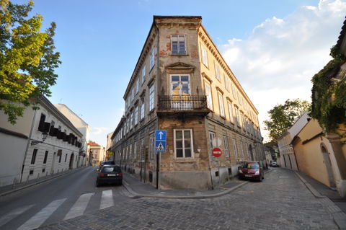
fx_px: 144
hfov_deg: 100.4
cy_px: 115
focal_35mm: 15
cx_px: 173
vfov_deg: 77.2
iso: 200
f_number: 6.3
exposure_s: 1/160
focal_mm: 10
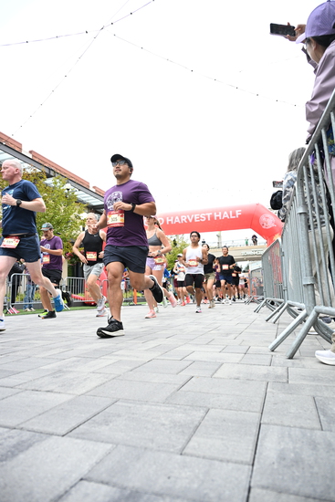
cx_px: 168
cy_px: 251
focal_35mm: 24
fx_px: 335
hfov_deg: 53.2
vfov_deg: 73.7
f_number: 4
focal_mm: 24
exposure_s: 1/640
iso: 2000
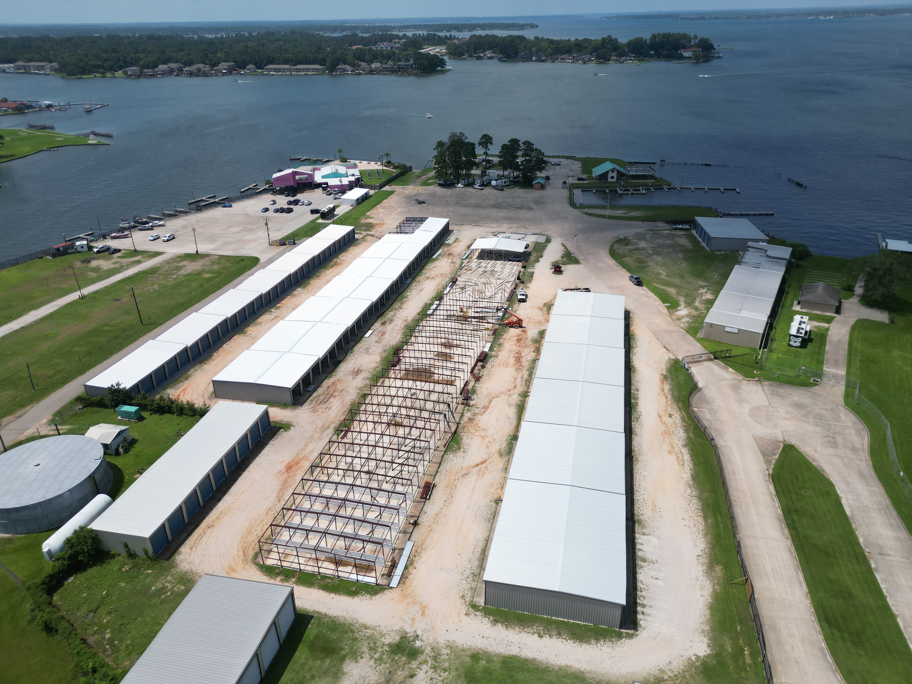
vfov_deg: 56.8
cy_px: 342
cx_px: 456
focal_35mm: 24
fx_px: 632
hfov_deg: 71.6
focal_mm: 6.72
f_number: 1.7
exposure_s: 1/5000
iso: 140
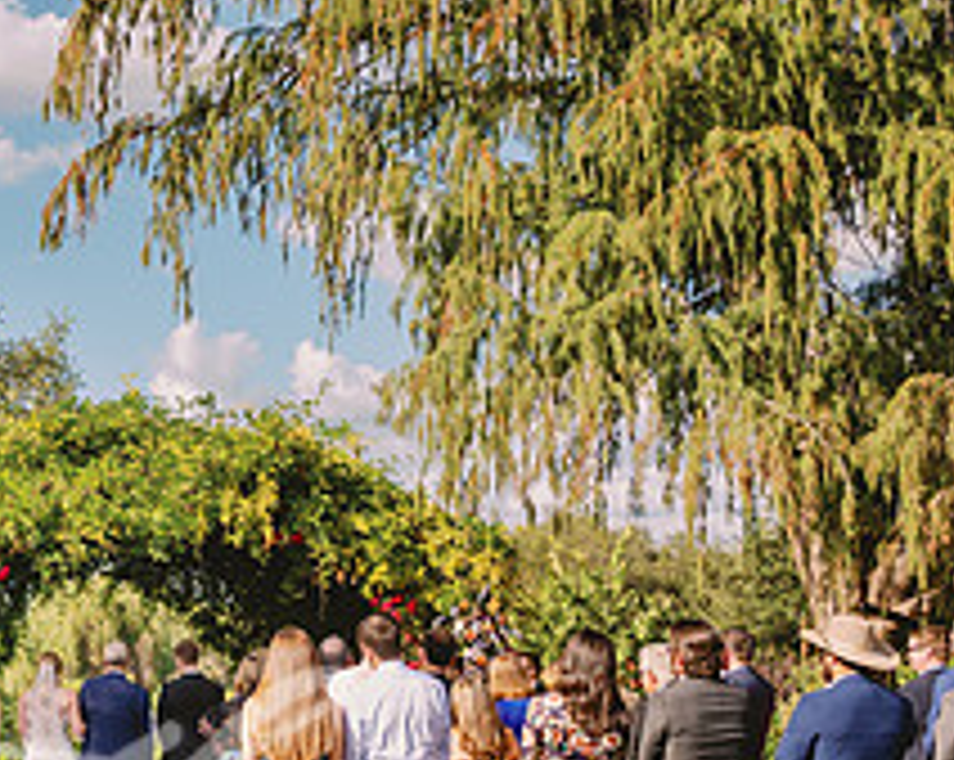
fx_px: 2030
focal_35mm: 72
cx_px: 94
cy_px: 414
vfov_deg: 21.2
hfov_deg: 25.6
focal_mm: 28
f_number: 2.8
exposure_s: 1/3200
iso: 125
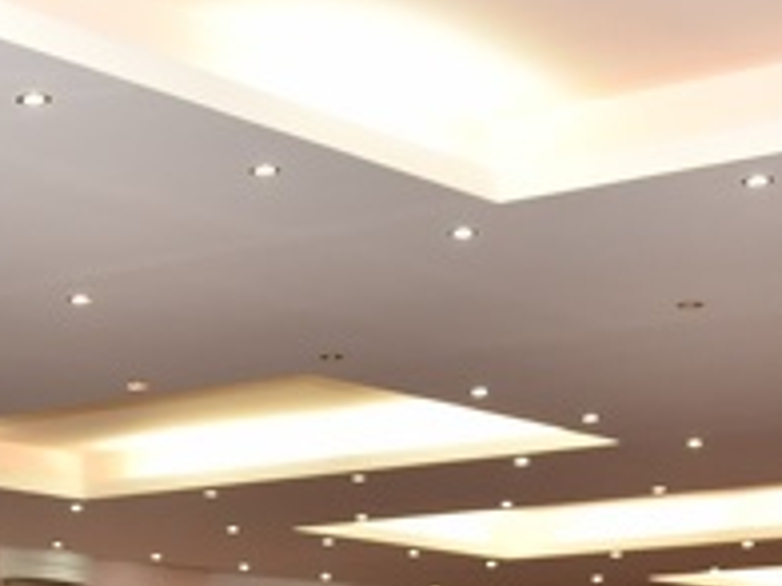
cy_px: 981
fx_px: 2756
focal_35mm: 122
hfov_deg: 15.4
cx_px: -211
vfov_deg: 11.4
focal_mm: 31
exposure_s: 1/60
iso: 1000
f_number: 4
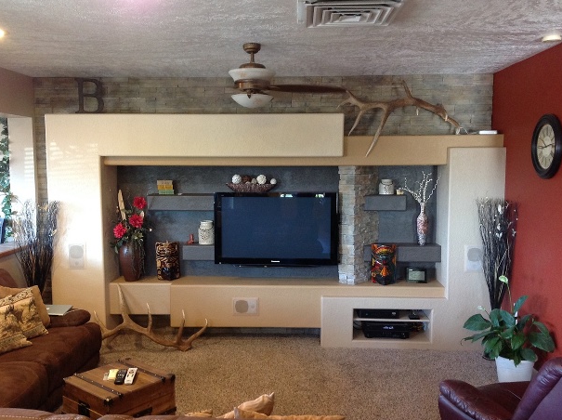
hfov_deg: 50.2
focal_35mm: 37
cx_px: 277
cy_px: 215
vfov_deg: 38.6
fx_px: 600
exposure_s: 1/15
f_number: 2.4
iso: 200
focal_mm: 4.28
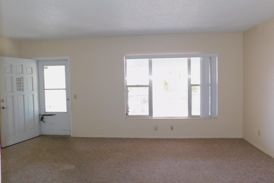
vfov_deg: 53.1
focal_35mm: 24
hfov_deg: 73.7
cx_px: 137
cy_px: 89
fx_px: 183
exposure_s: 1/30
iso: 200
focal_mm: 4
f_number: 3
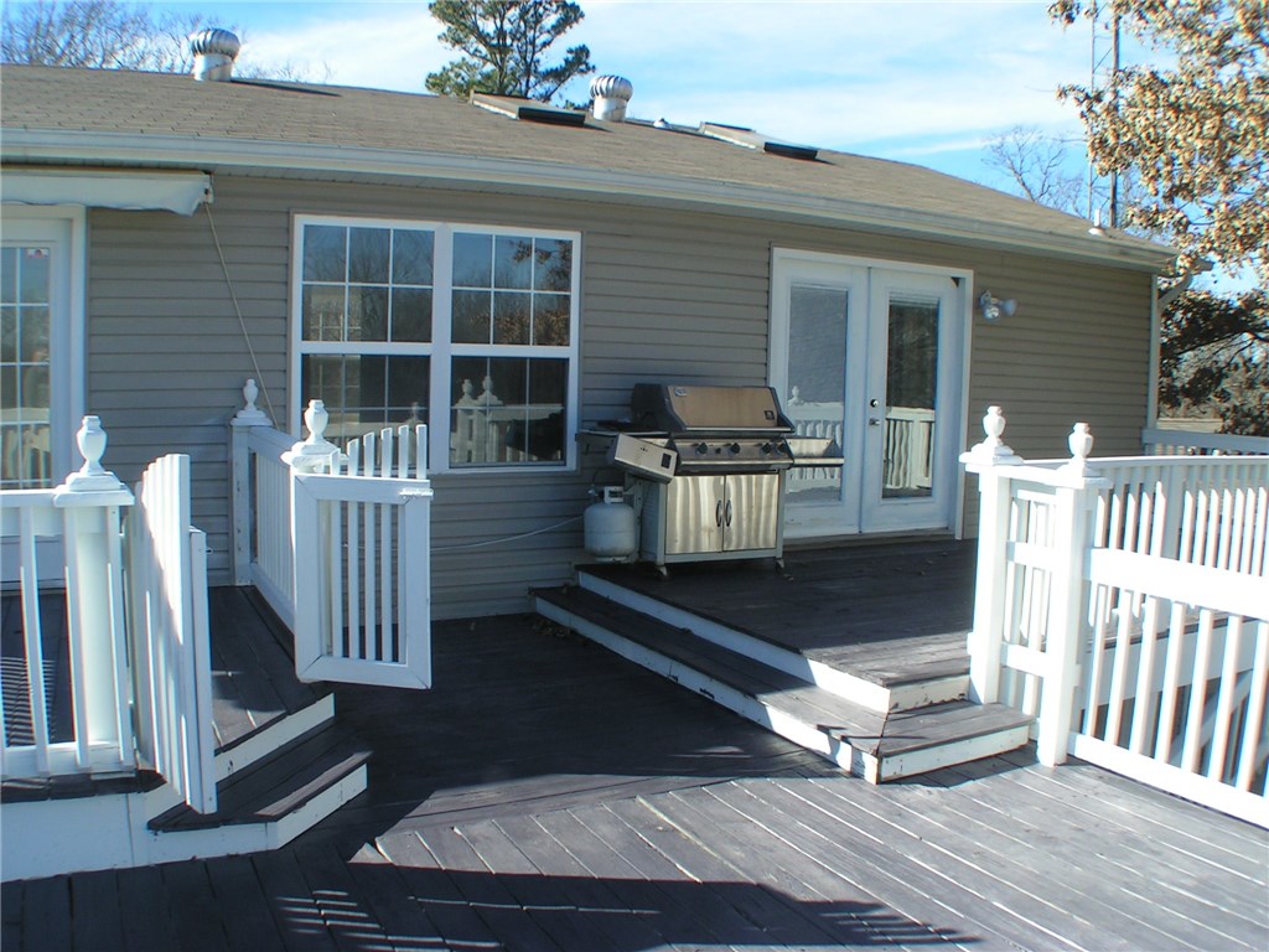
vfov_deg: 37.7
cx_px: 634
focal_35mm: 38
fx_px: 1393
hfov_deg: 49.0
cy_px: 476
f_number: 5.6
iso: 50
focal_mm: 5.8
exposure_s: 1/200
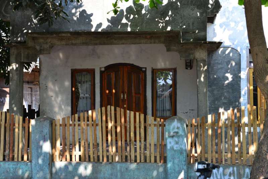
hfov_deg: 32.4
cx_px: 134
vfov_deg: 21.9
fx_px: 462
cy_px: 90
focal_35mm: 62
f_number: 6.3
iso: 250
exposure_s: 1/160
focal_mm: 62
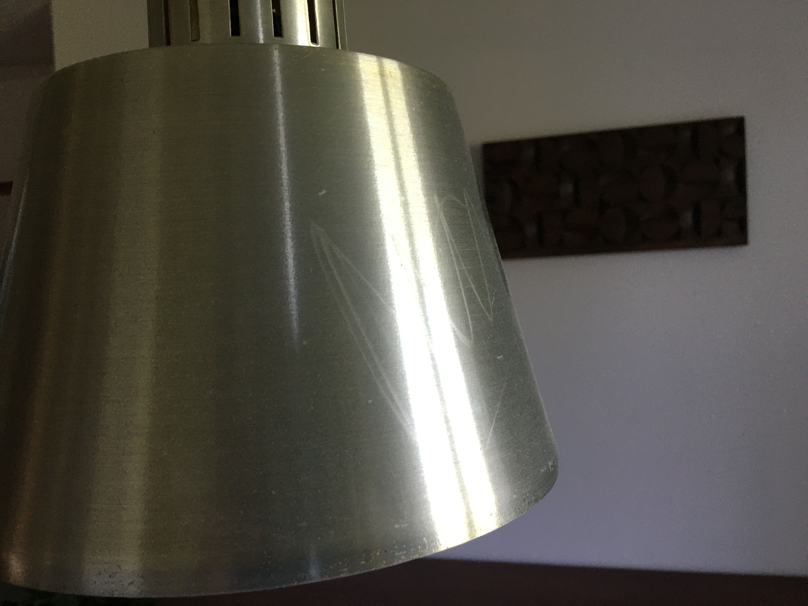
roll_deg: +2.7
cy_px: 303
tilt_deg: -2.0
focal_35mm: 29
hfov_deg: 61.7
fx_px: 677
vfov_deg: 48.2
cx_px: 404
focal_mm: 4.15
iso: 64
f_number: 2.2
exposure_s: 1/33
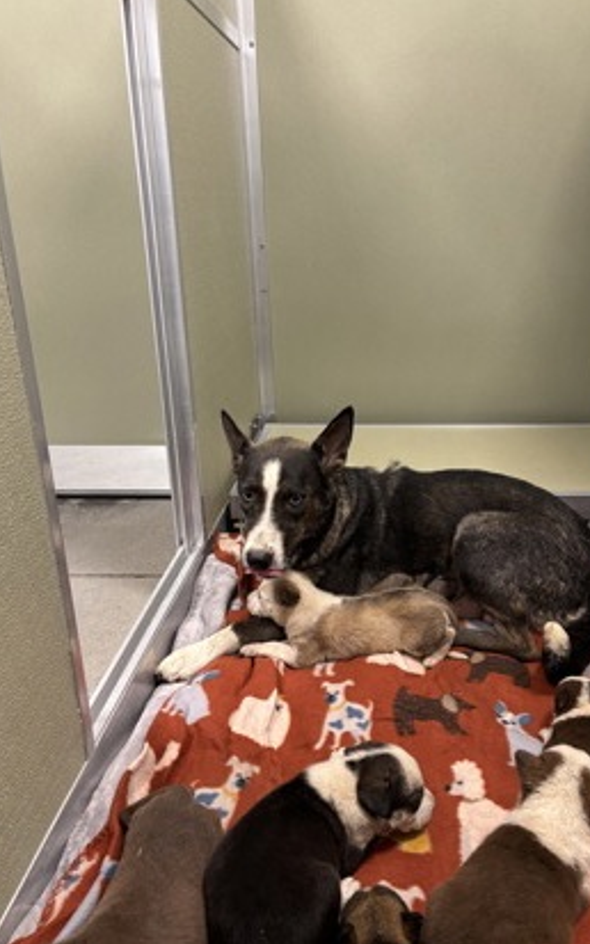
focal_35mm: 28
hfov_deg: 44.3
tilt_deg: -20.6
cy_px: 473
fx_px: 721
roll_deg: +0.7
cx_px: 353
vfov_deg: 66.5
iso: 250
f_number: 1.6
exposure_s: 1/60
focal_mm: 5.96
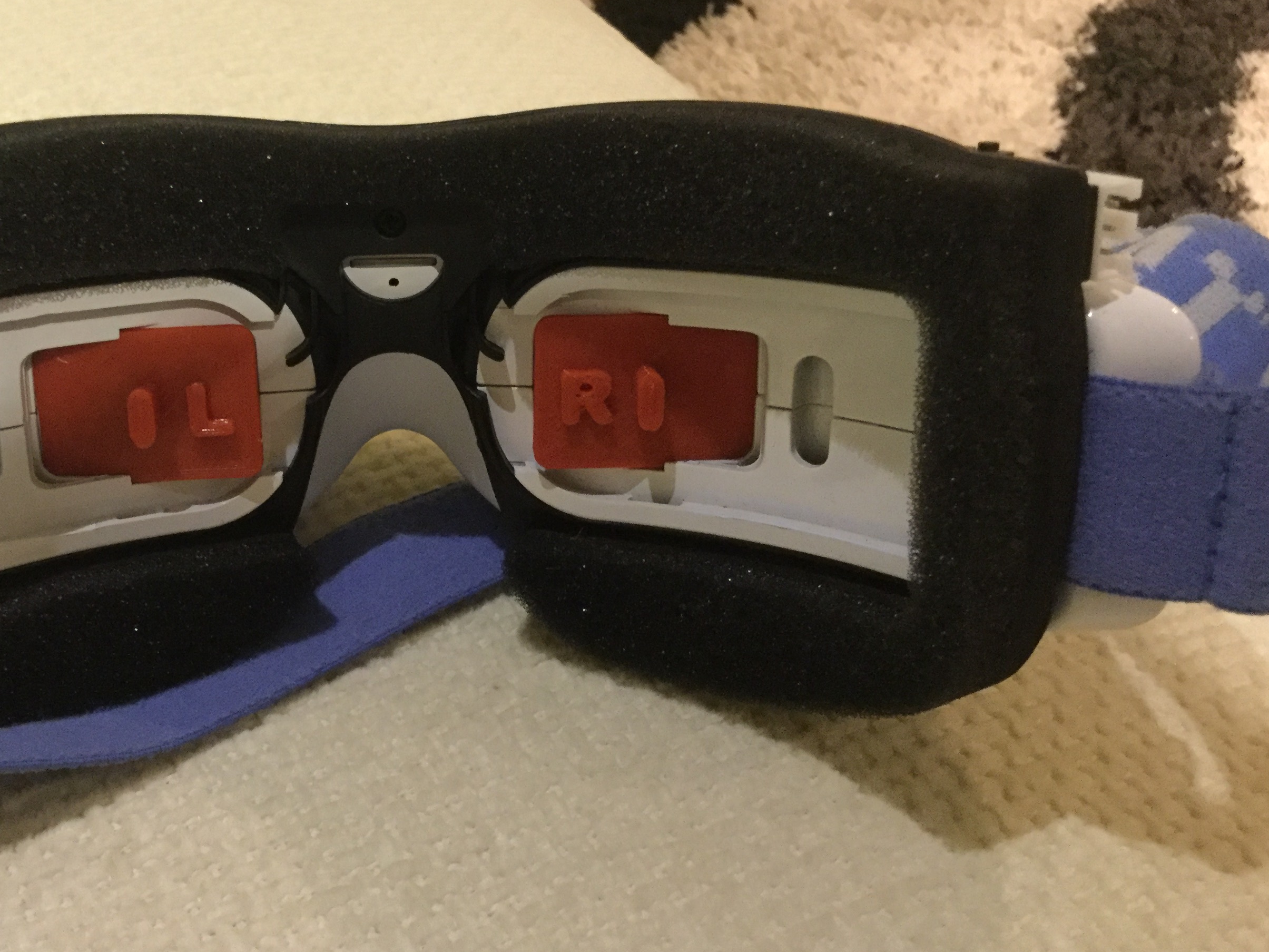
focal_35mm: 42
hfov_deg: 44.1
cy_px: 429
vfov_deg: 34.3
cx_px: 413
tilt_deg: -38.7
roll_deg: -6.1
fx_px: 1540
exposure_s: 1/17
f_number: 2.4
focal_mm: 3.3
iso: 500
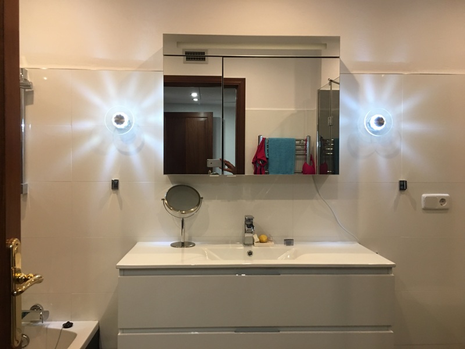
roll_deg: -0.3
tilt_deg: -0.2
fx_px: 390
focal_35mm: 29
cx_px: 232
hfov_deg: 61.7
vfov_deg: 48.2
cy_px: 174
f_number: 2.2
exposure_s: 1/17
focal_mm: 4.15
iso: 80
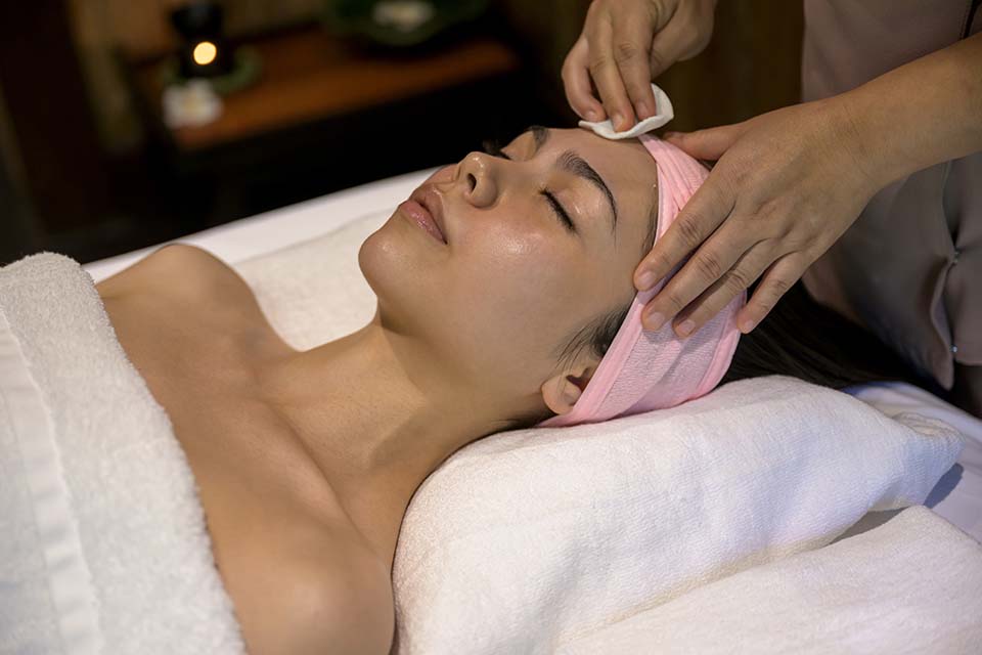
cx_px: 491
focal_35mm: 54
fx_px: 1473
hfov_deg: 36.9
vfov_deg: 25.1
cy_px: 328
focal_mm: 54
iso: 900
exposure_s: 1/200
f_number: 2.8
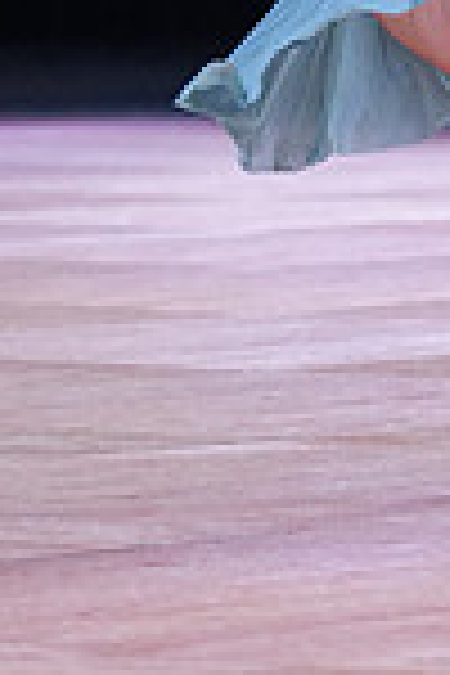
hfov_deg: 3.1
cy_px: -212
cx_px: 862
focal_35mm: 441
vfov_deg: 4.7
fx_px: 8268
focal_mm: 114
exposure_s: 1/400
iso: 2000
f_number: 2.8
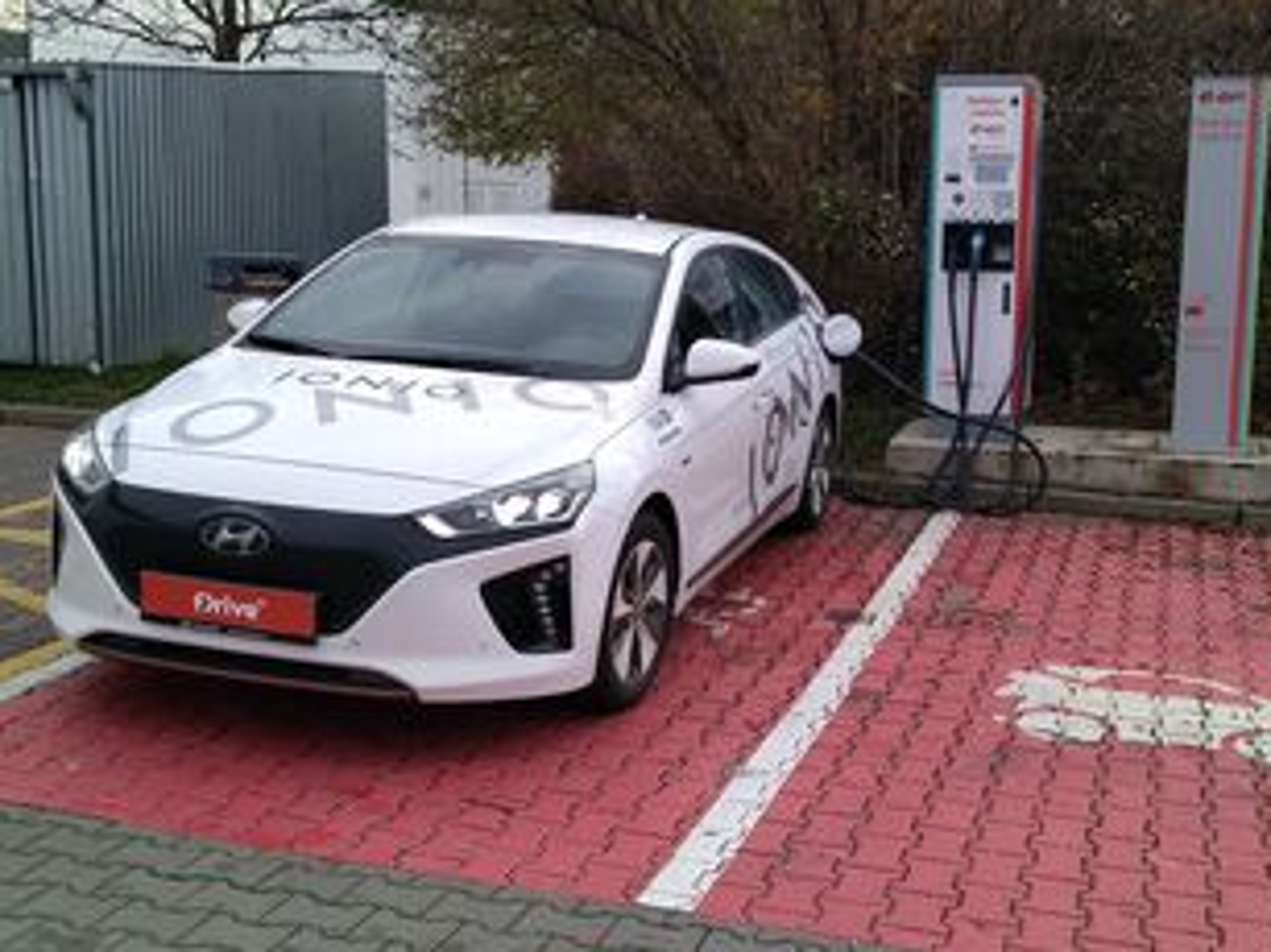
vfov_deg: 32.8
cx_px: 741
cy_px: 439
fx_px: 1615
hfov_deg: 42.8
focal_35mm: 44
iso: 100
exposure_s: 1/394
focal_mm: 3.46
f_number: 2.2
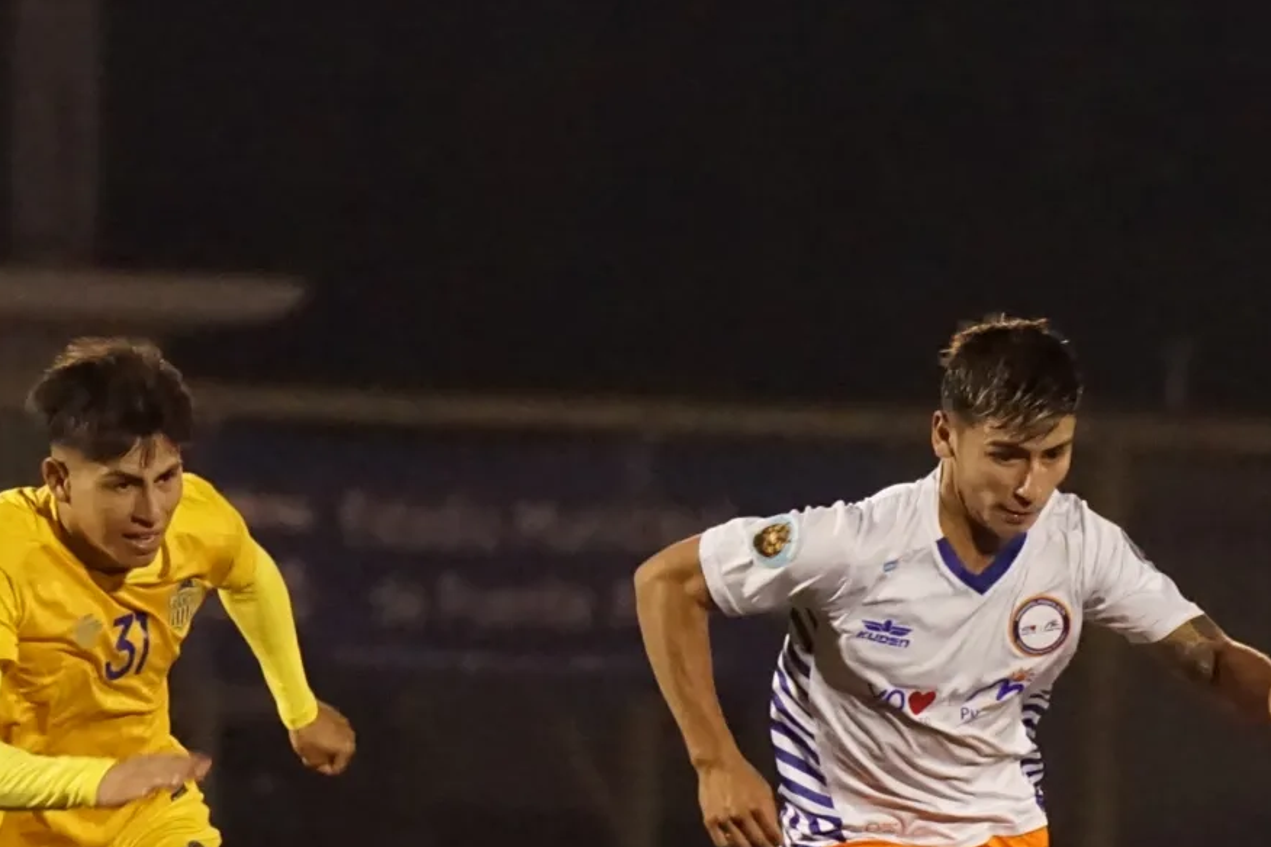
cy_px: 1028
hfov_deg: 2.4
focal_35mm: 877
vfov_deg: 1.6
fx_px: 30961
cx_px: 856
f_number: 4
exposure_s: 1/640
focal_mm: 200
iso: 8000
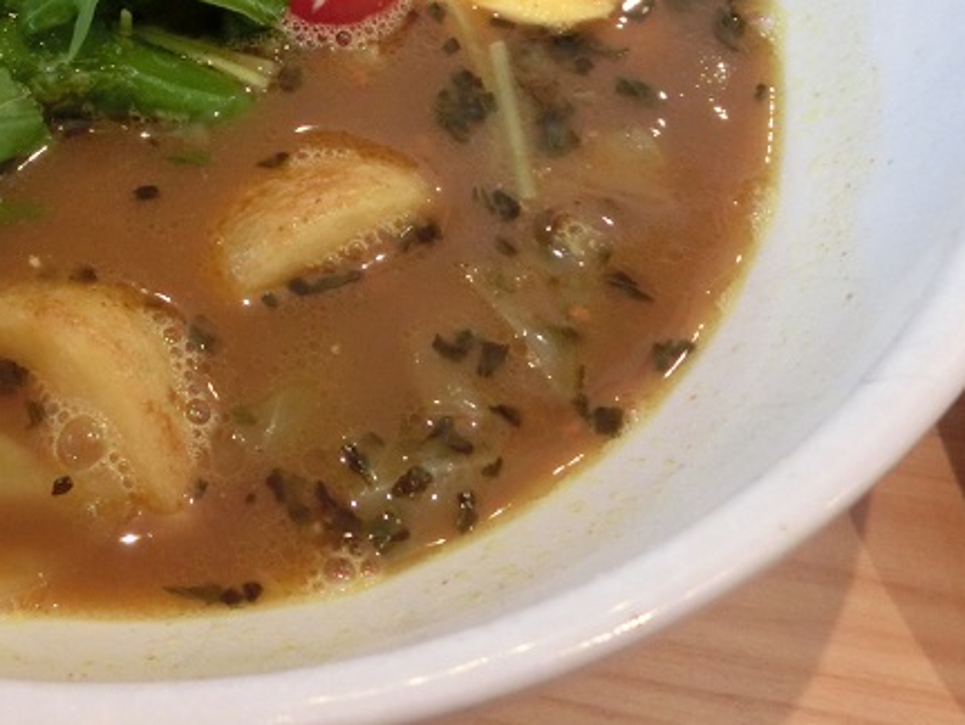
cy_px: 58
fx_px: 1311
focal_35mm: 47
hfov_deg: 38.2
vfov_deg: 29.5
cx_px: 138
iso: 320
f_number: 3
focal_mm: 4.24
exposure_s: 1/125
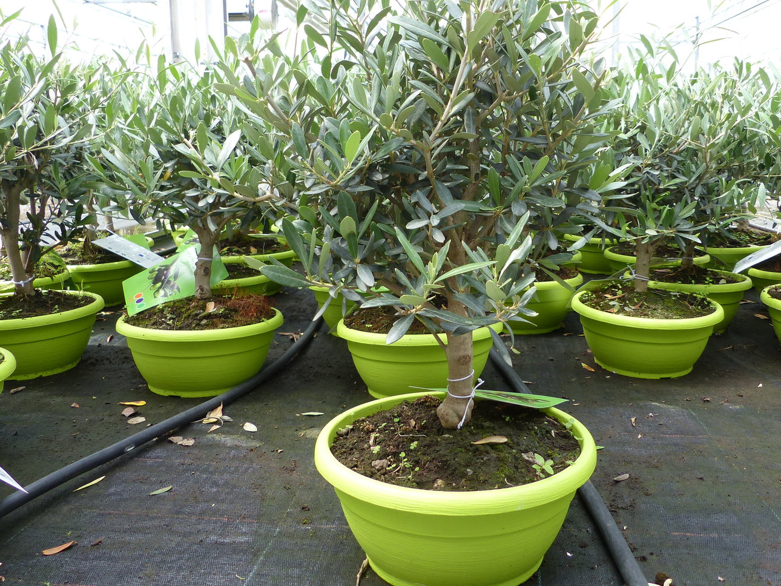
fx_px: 700
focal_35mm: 31
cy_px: 246
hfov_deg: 58.1
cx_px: 446
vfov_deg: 45.3
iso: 100
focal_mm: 4.5
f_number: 2.8
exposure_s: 1/80
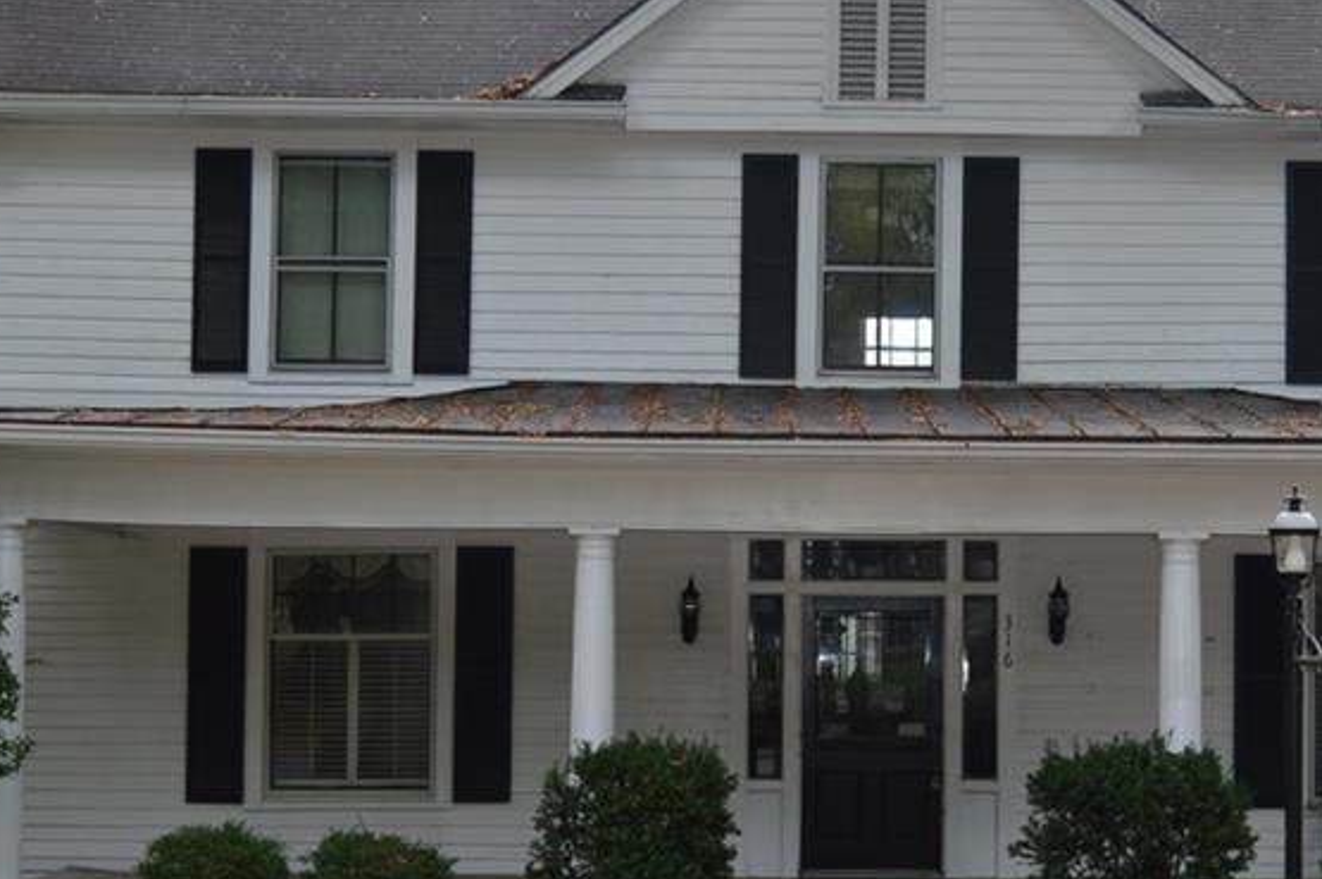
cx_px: 877
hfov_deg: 24.4
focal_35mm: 83
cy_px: 453
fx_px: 3045
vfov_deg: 16.4
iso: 160
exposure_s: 1/125
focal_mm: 30
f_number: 4.2
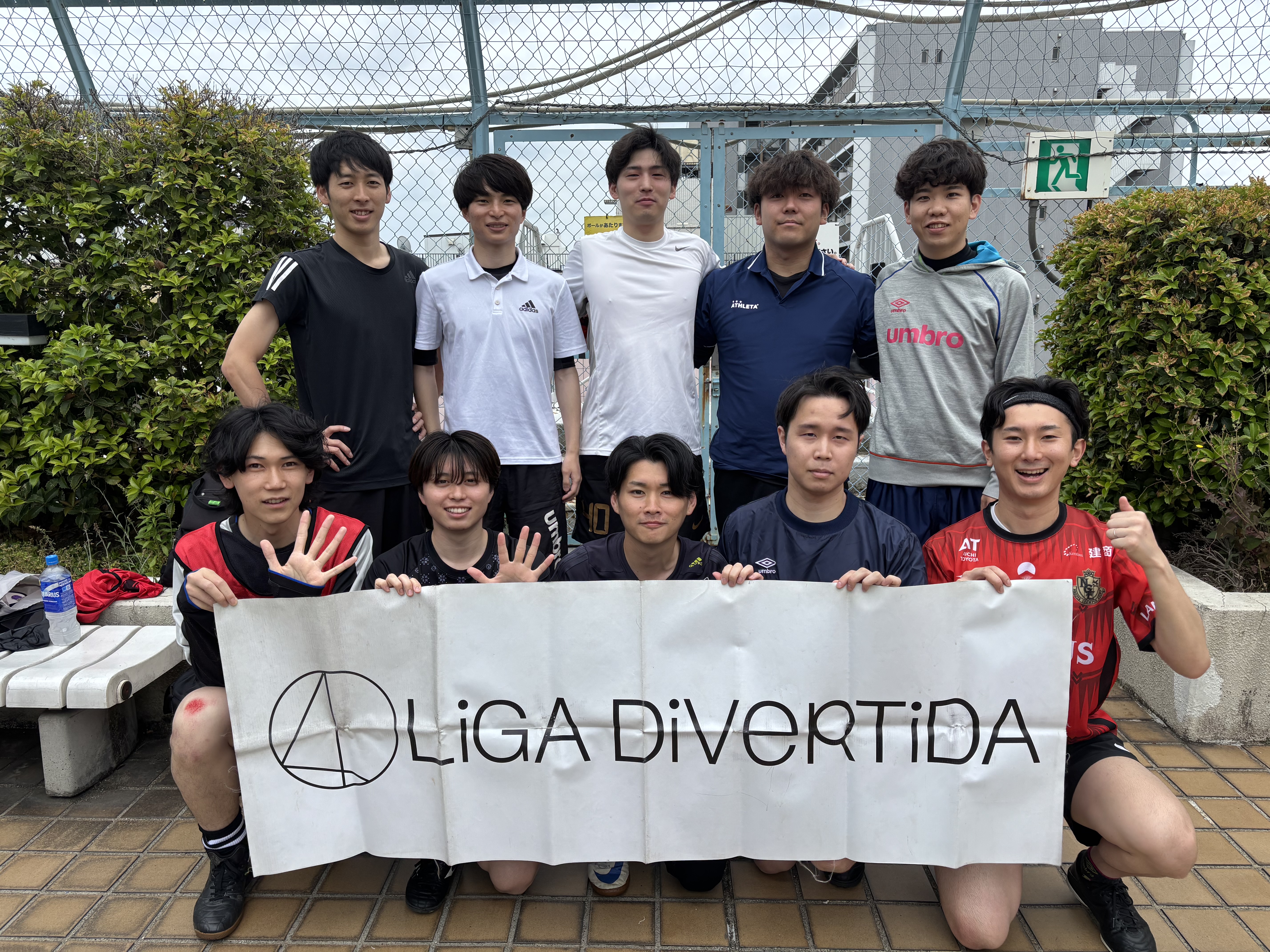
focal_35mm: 26
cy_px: 476
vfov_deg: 53.1
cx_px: 635
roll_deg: +0.3
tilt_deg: -11.2
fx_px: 954
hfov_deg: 67.3
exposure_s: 1/1812
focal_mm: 5.96
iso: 50
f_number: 1.6
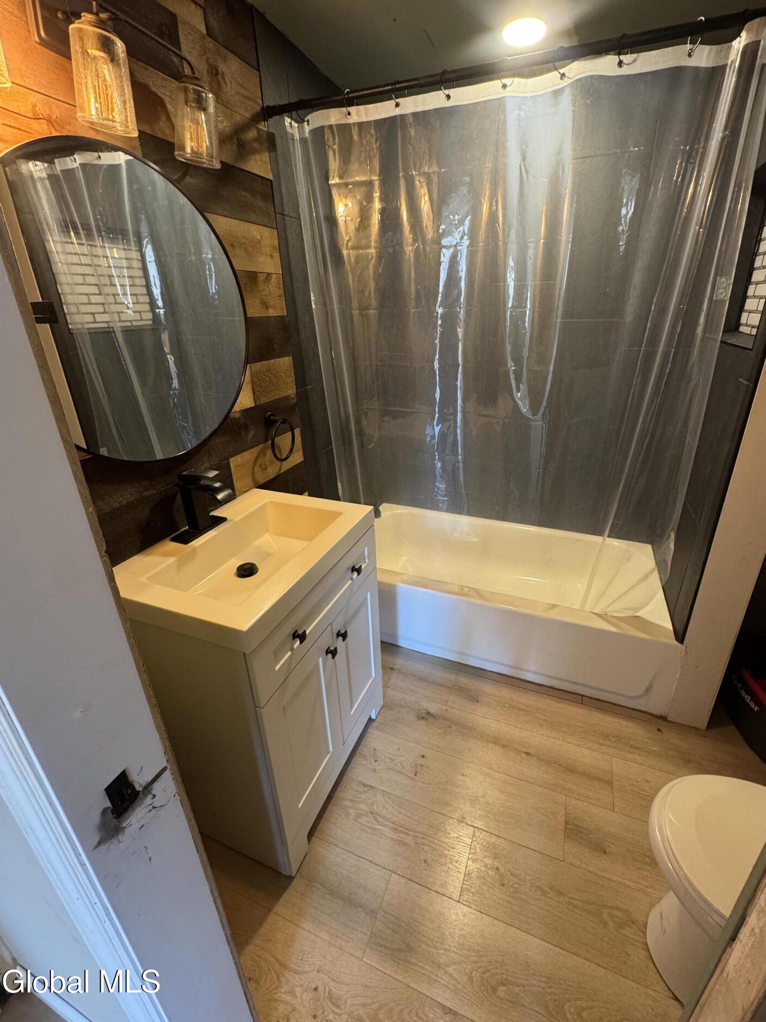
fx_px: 443
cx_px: 409
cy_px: 484
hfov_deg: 81.6
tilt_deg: -21.3
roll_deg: +0.8
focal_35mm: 15
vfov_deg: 98.1
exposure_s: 1/60
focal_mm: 2.22
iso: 320
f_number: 2.2
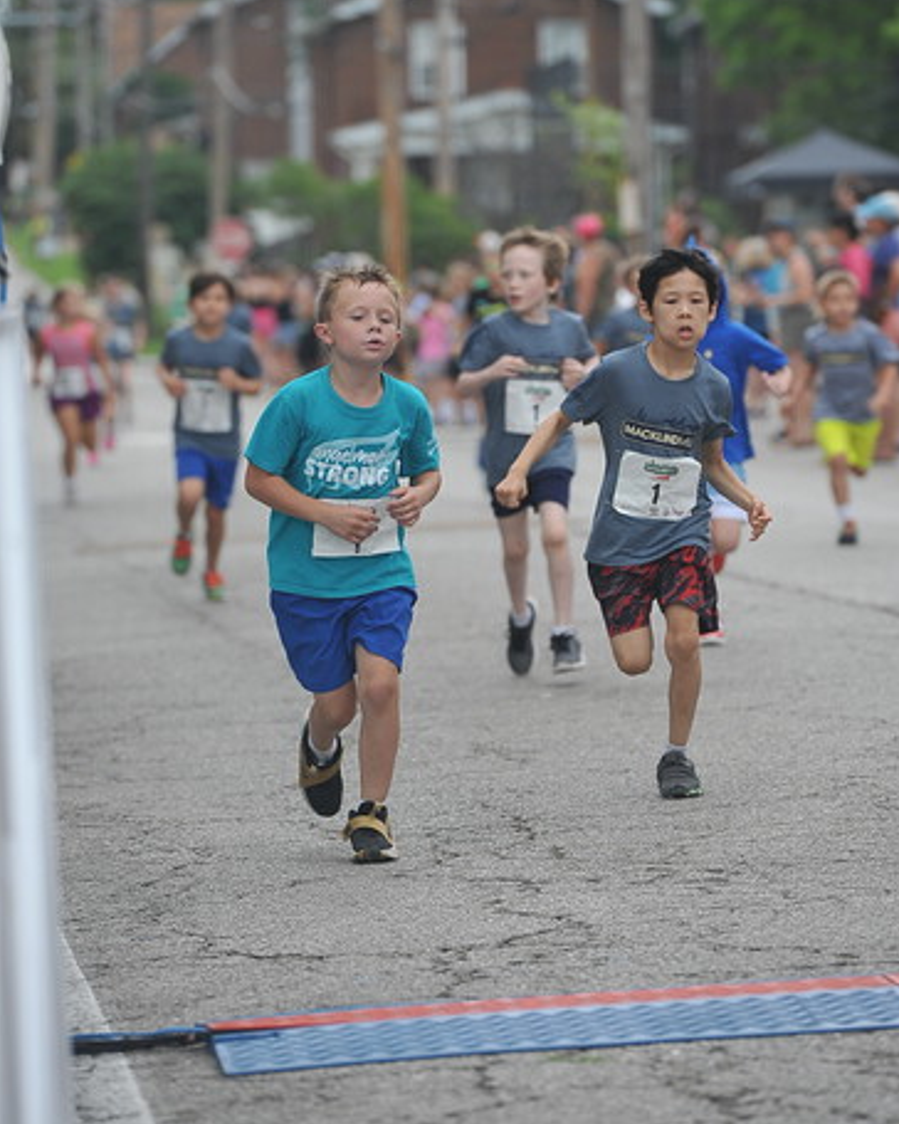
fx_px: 7550
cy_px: 509
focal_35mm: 227
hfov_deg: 6.8
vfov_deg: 8.5
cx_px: 450
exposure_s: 1/800
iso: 640
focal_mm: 200
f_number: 4
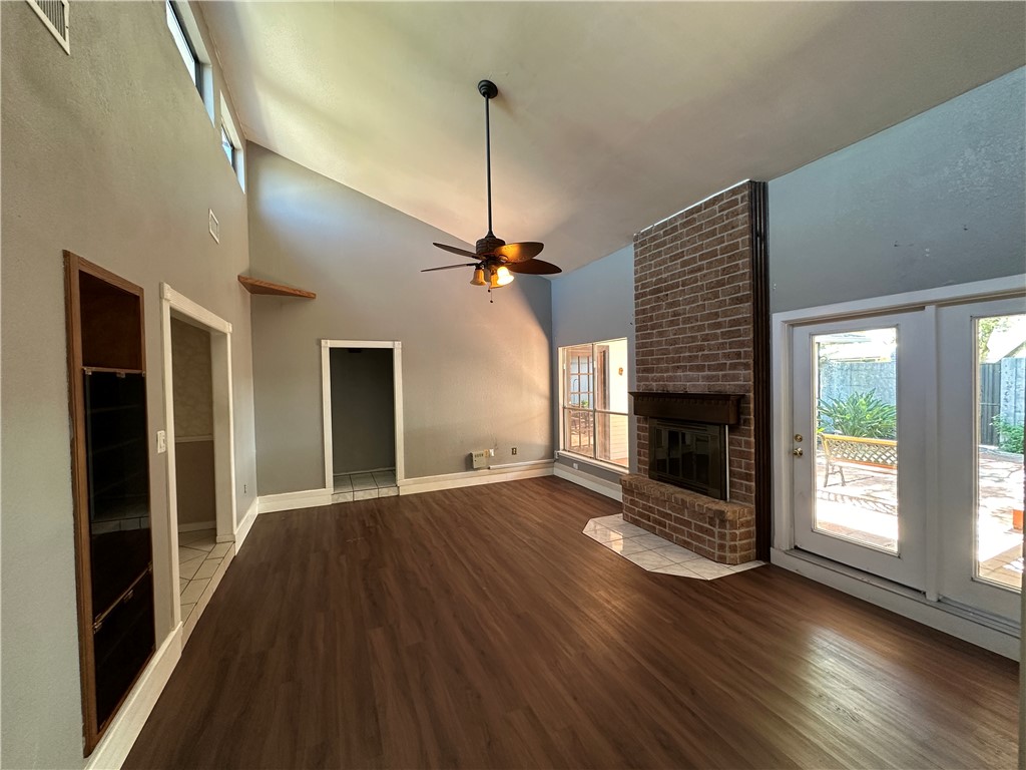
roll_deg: +1.3
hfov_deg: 102.1
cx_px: 513
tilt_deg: -0.3
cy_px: 385
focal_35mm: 14
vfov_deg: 85.7
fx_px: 415
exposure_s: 1/60
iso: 200
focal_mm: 2.22
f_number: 2.2
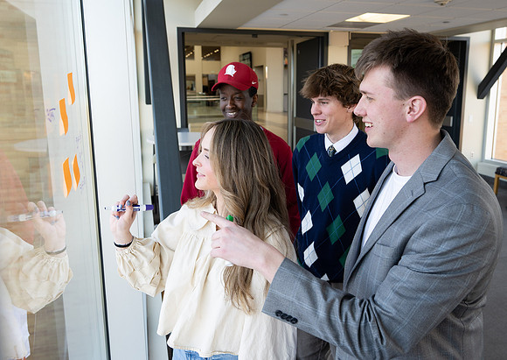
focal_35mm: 29
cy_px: 161
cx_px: 273
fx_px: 421
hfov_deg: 62.1
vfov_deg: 46.2
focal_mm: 20.5
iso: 160
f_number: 4
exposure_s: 1/160
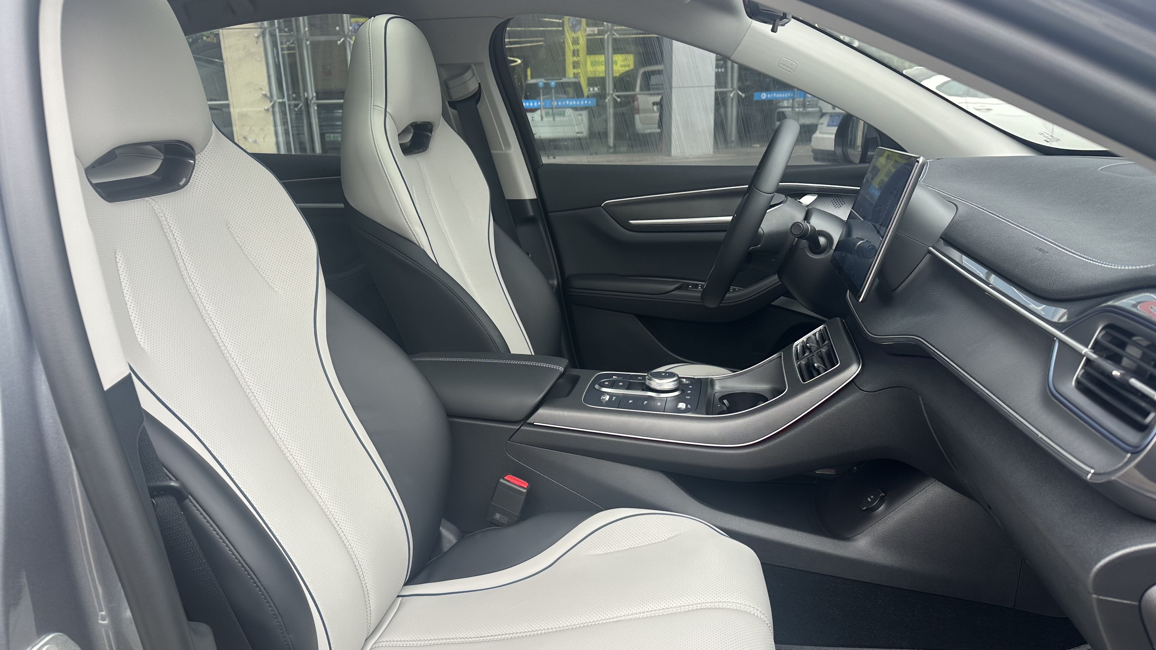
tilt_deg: -17.0
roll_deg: +2.2
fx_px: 828
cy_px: 378
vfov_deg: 42.7
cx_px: 570
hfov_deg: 69.9
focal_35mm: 27
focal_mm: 6.86
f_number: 1.78
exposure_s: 1/201
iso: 64
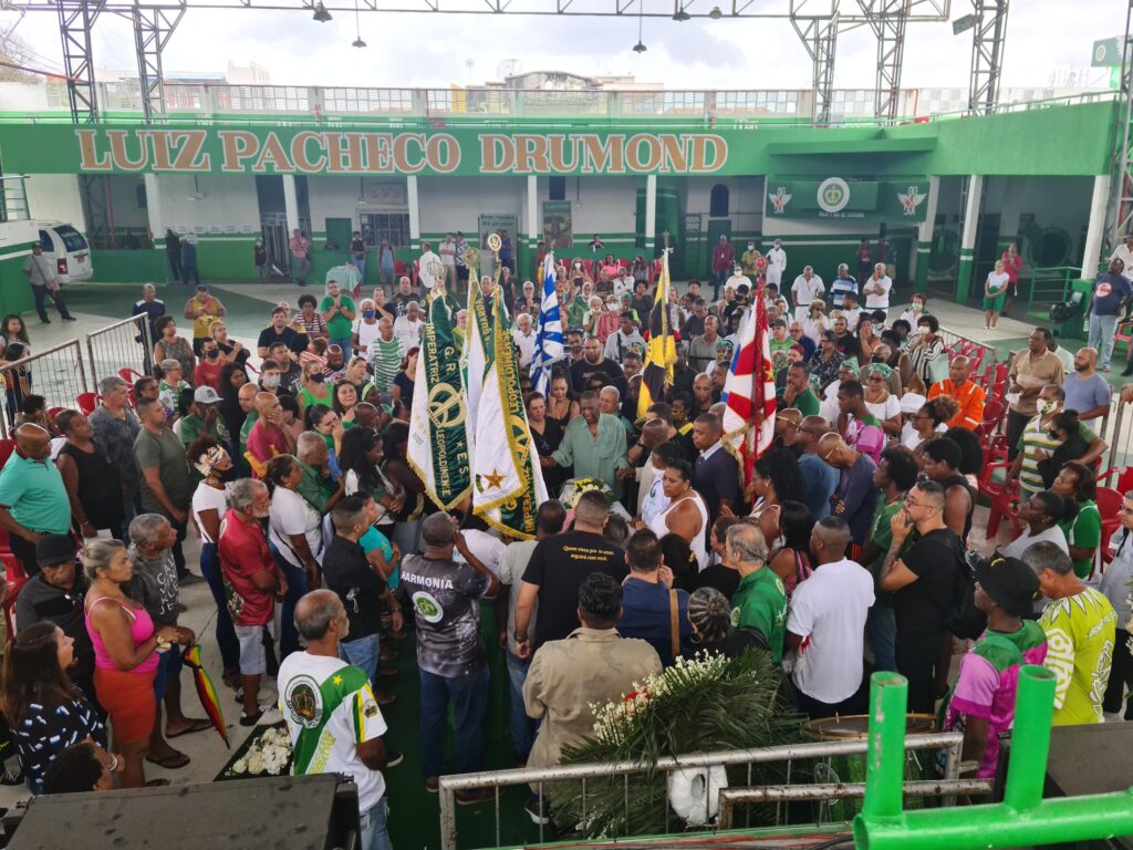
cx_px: 566
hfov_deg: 65.3
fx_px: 884
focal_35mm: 27
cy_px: 425
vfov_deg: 51.4
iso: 40
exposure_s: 1/120
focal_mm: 5.9
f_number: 2
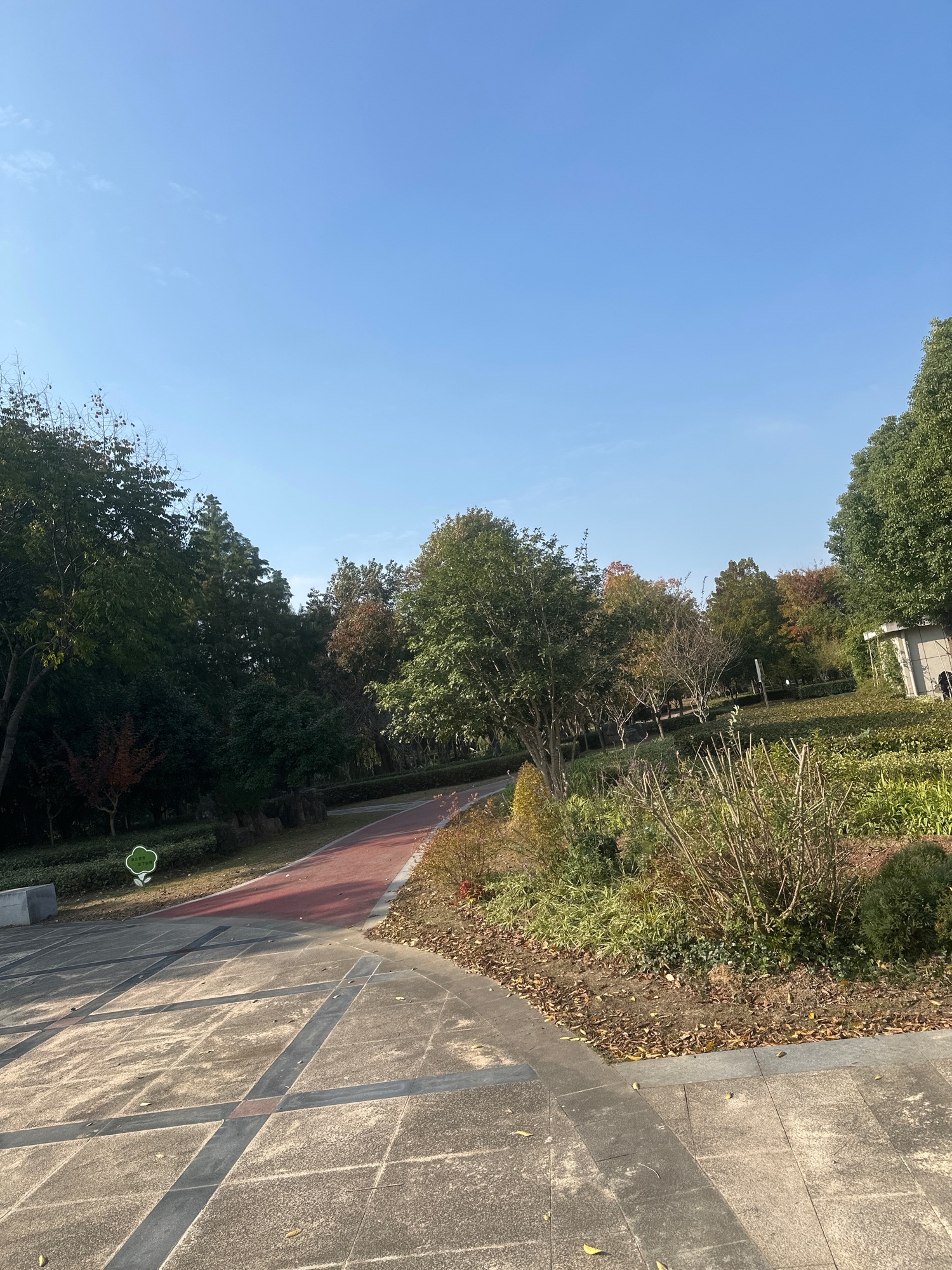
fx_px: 880
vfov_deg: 71.6
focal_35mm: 24
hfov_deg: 56.8
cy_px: 635
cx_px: 476
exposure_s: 1/3861
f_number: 1.78
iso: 80
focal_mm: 6.86
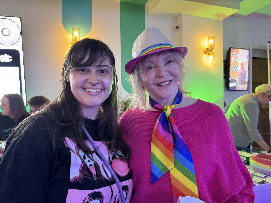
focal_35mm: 24
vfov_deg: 56.8
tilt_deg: -0.7
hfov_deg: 71.6
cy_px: 102
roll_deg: +0.5
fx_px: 188
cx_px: 136
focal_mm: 6.76
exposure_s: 1/29
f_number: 1.78
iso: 1250
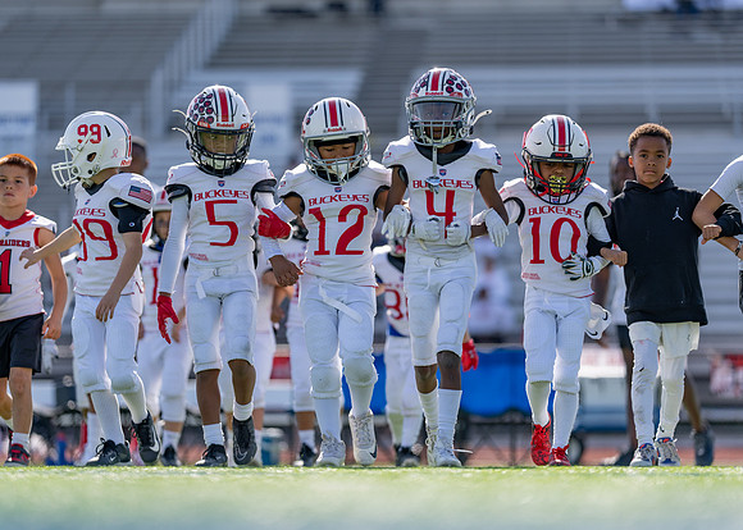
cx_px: 372
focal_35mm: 141
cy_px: 265
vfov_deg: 10.2
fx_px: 2984
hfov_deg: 14.2
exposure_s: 1/5000
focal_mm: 135
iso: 100
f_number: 1.8
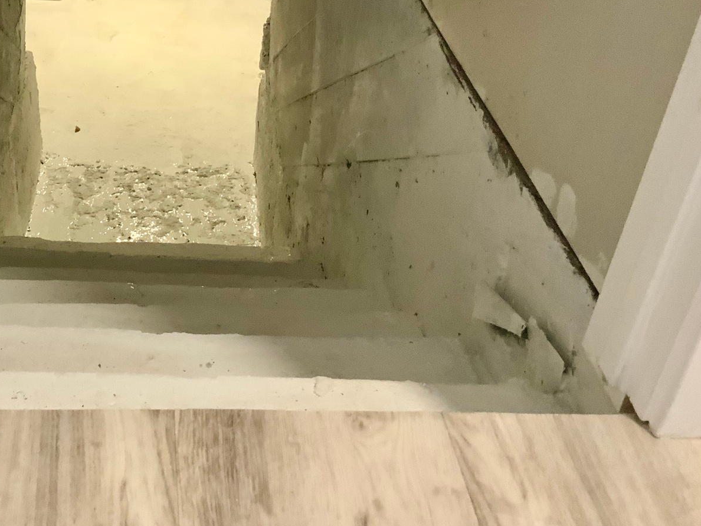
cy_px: 166
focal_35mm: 50
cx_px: 164
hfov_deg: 37.1
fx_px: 1013
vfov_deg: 28.9
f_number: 1.8
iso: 250
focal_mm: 3
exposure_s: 1/40
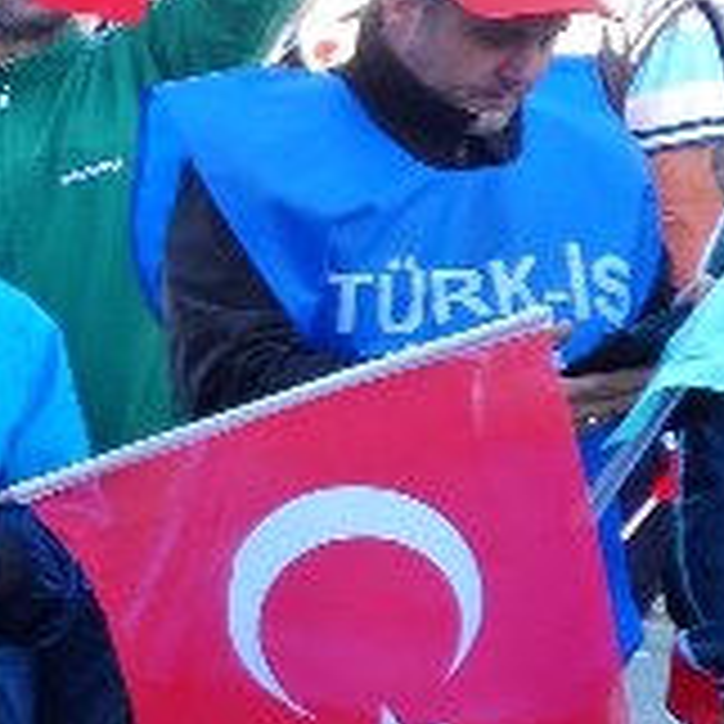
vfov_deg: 14.2
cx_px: -1012
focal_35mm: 123
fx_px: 2911
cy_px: 387
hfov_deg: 11.6
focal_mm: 4.9
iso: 80
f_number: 3.1
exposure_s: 1/60
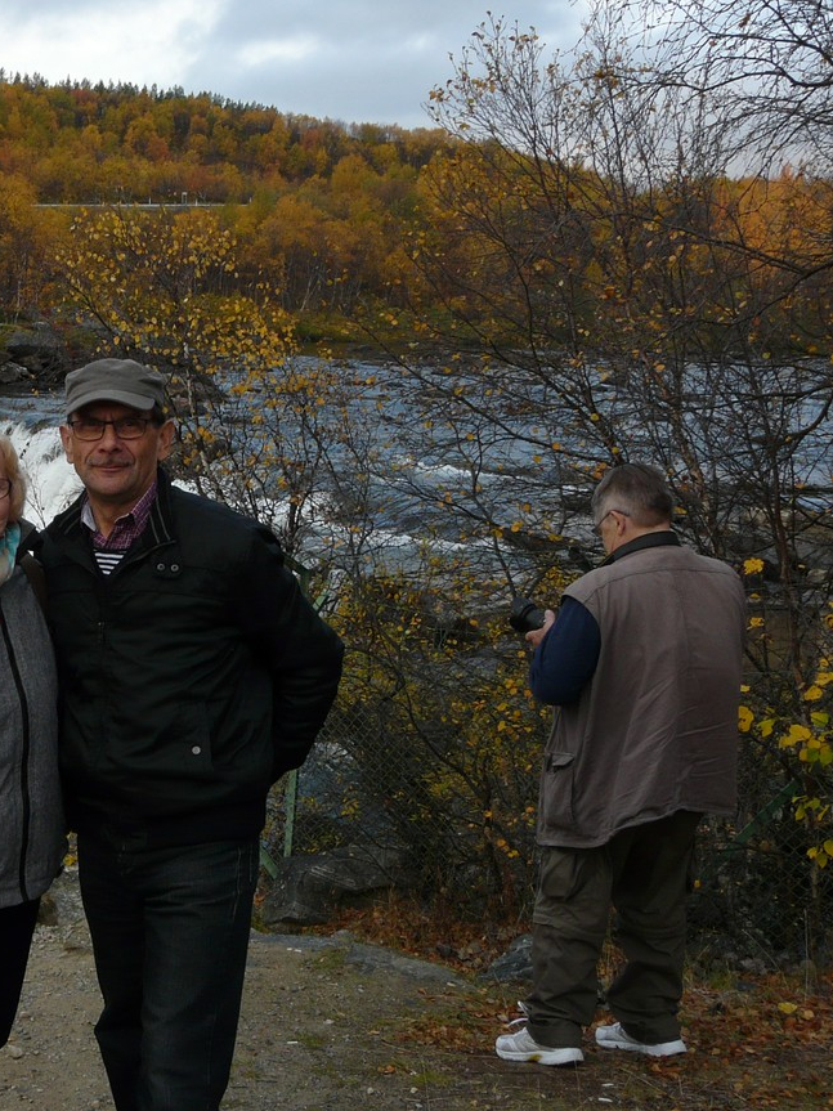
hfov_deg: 27.4
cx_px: 62
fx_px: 1637
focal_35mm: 51
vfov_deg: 37.4
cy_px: 479
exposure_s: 1/200
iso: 100
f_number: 4.5
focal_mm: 5.5
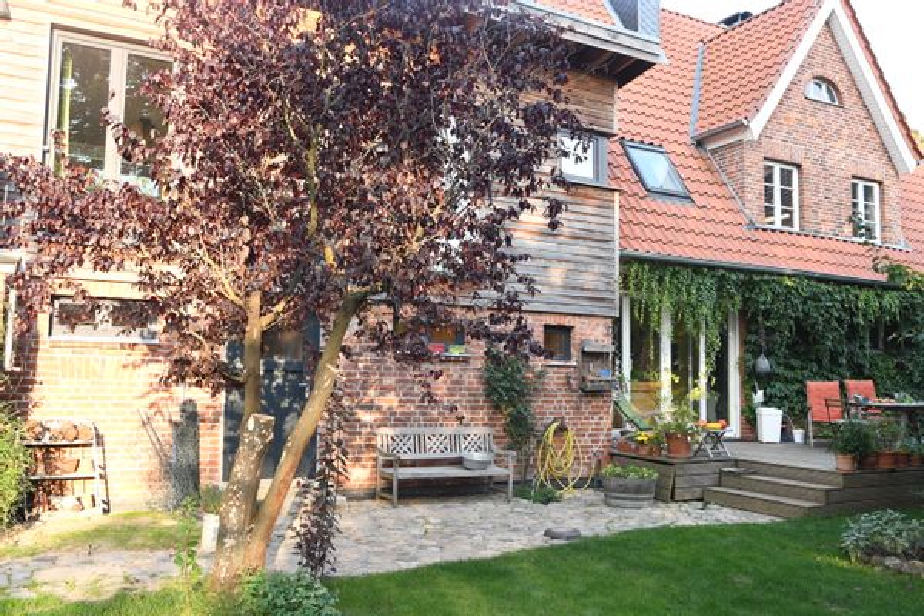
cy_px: 308
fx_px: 796
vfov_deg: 42.3
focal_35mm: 31
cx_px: 462
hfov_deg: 60.3
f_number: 8
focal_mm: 21
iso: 1600
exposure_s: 1/400
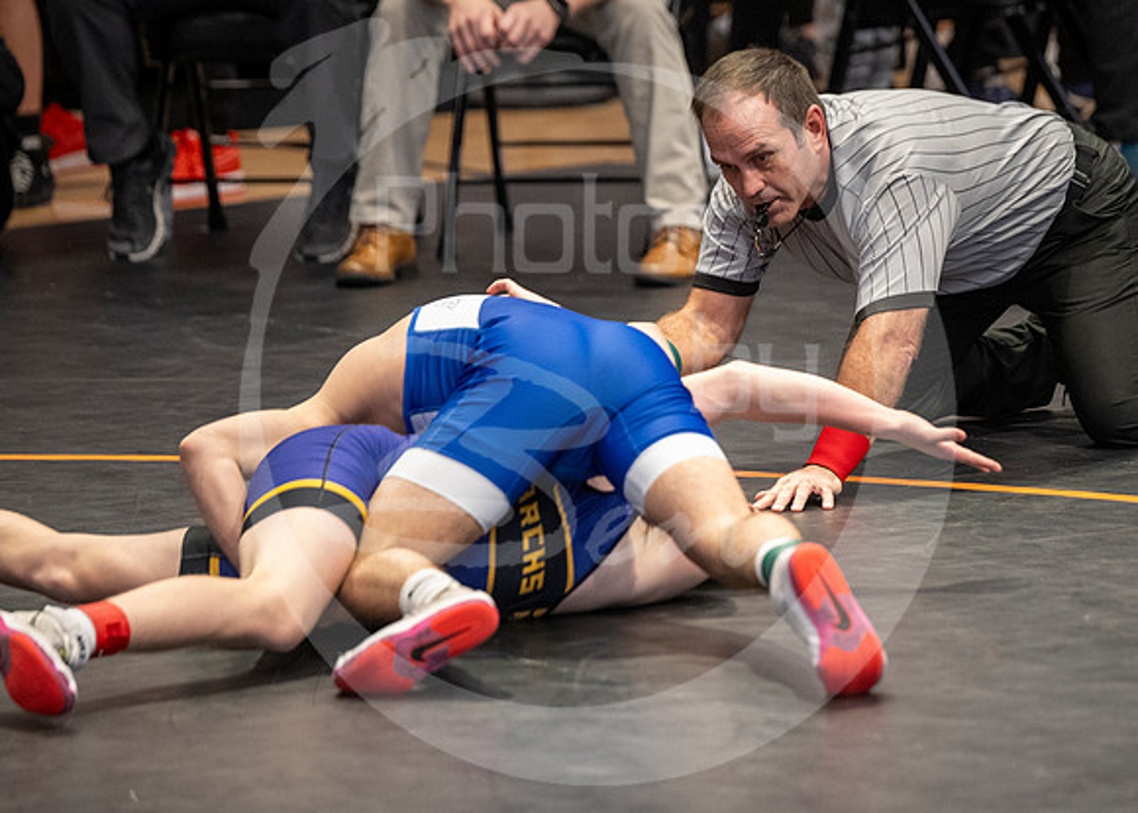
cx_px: 671
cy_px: 405
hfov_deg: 6.3
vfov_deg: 4.5
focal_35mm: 318
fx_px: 10286
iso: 3200
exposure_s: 1/1000
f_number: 2.8
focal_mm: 200
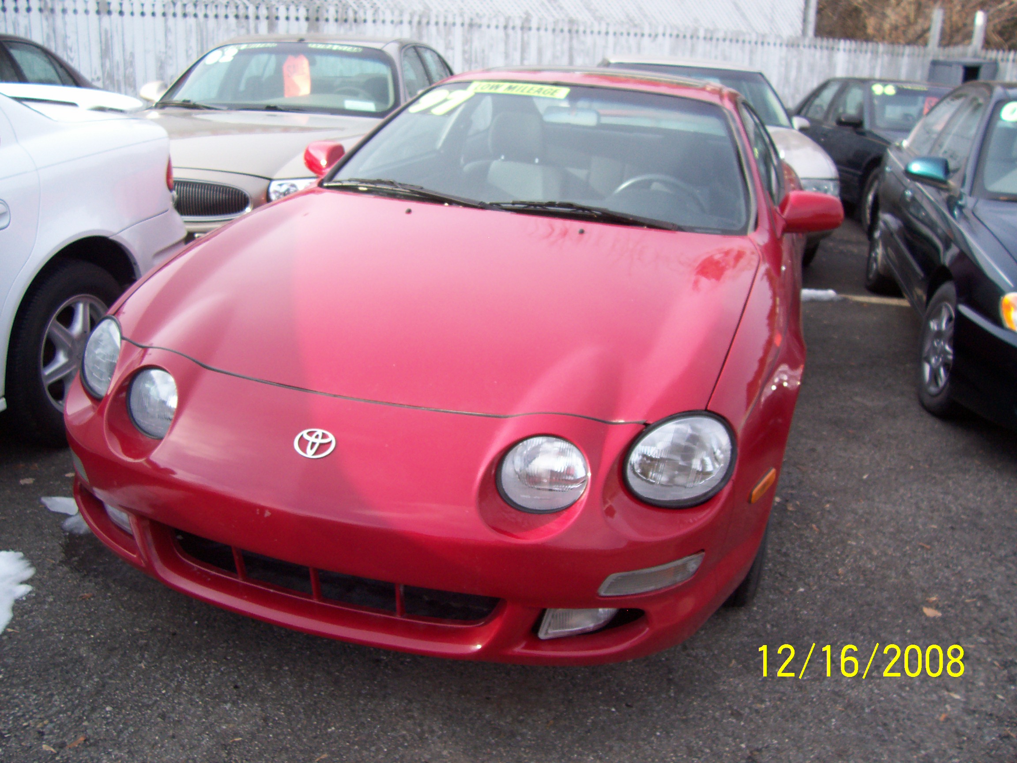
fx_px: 999
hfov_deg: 54.0
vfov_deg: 41.8
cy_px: 382
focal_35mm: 34
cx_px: 508
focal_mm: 5.6
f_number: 2.7
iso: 80
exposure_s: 1/506
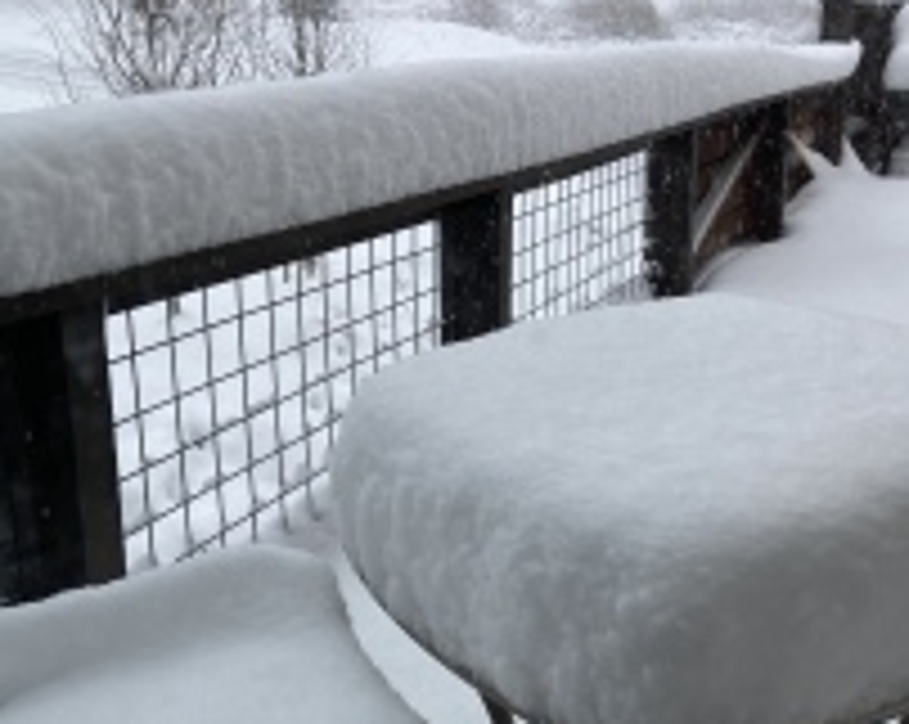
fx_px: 1236
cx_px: 598
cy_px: 436
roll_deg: -1.8
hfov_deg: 39.9
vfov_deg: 32.6
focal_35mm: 46
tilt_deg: -17.9
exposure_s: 1/120
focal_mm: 4.25
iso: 80
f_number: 1.8
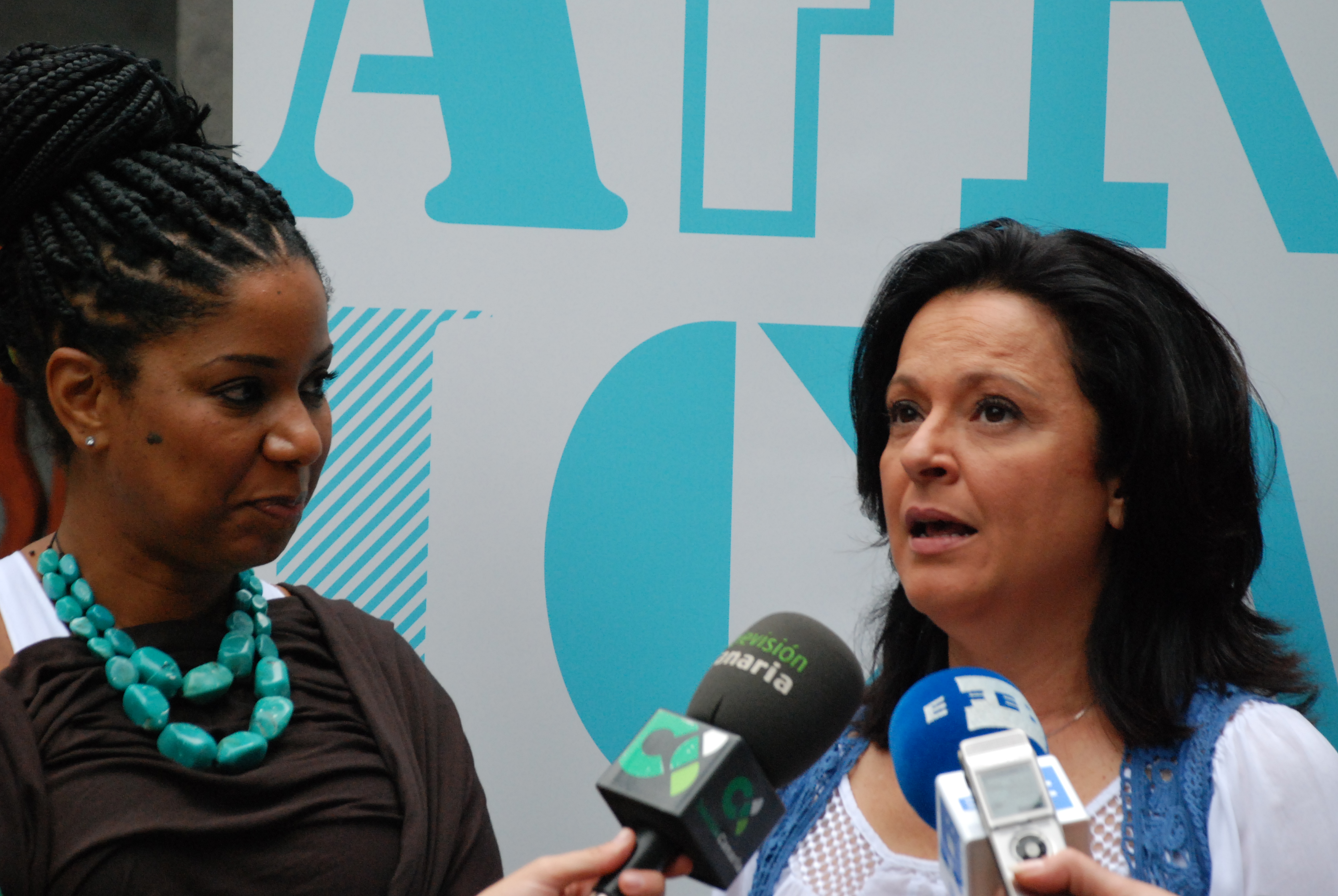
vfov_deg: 9.3
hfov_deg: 13.9
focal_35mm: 148
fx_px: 5491
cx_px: 664
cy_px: 416
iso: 800
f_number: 5.6
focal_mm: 85
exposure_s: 1/400
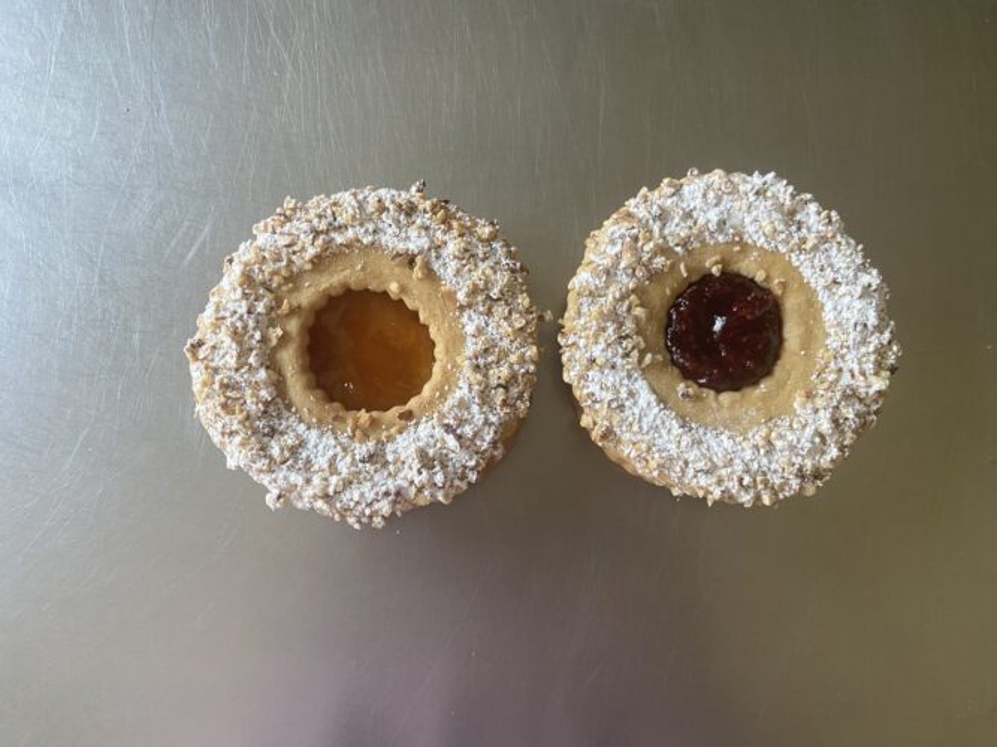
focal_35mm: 26
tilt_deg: -83.5
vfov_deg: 53.0
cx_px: 498
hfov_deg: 67.3
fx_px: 749
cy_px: 374
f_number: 1.8
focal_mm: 4.25
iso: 125
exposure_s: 1/73
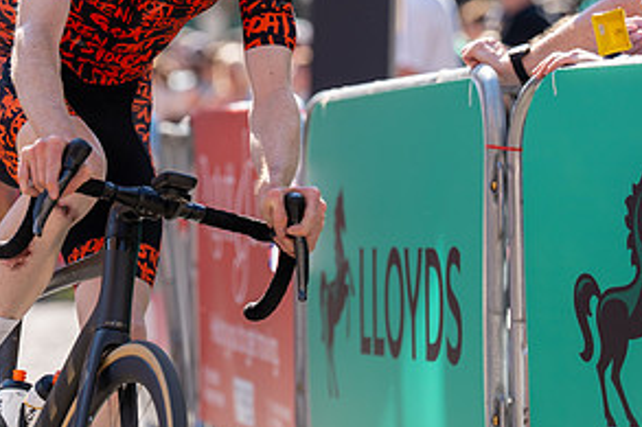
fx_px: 5365
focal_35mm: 301
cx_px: 90
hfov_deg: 6.8
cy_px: 78
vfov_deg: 4.6
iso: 200
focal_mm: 152
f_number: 3.5
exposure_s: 1/1000
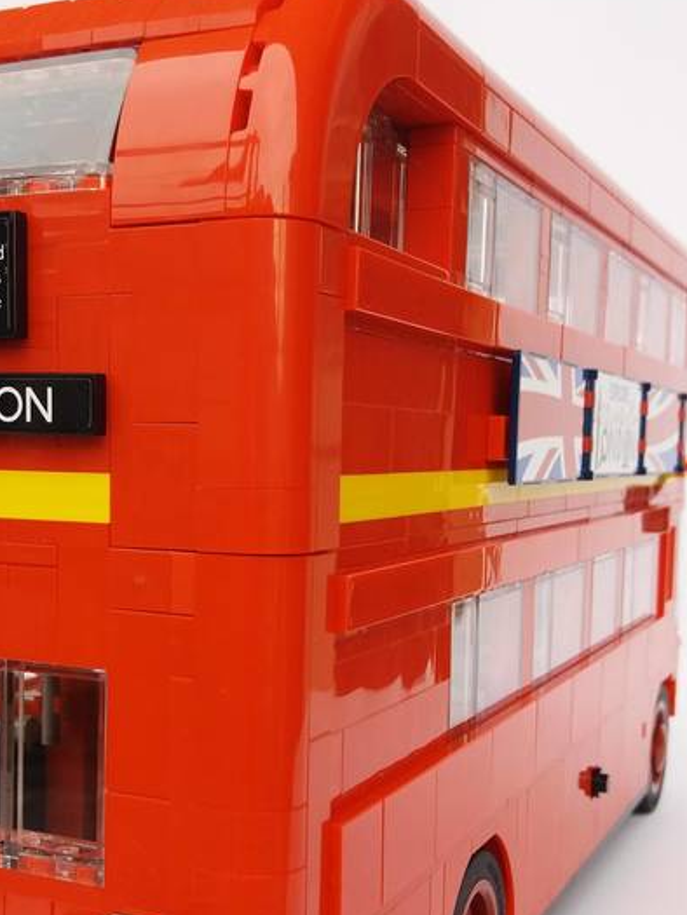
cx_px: 219
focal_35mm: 48
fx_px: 1270
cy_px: 565
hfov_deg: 30.0
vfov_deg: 39.4
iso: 80
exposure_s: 1/100
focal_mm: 3.7
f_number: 1.9
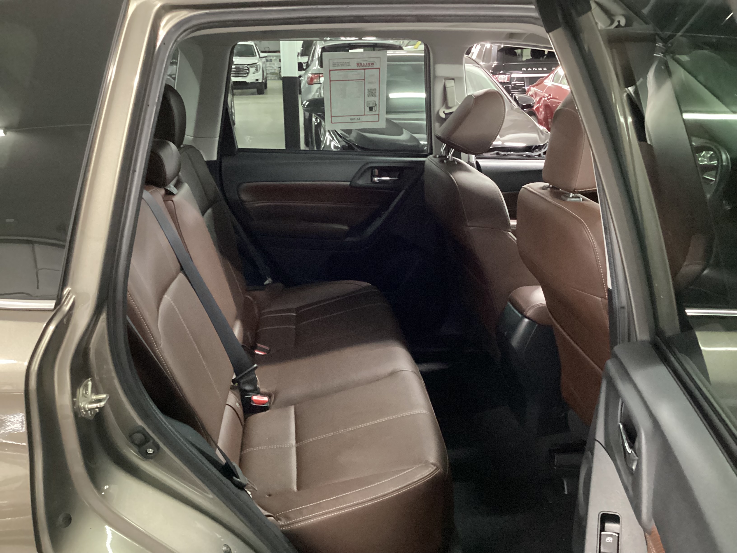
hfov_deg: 58.4
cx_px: 368
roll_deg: +0.2
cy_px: 276
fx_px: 660
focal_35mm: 31
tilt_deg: -20.7
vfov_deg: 45.4
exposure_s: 1/17
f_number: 2.4
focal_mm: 3.3
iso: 640
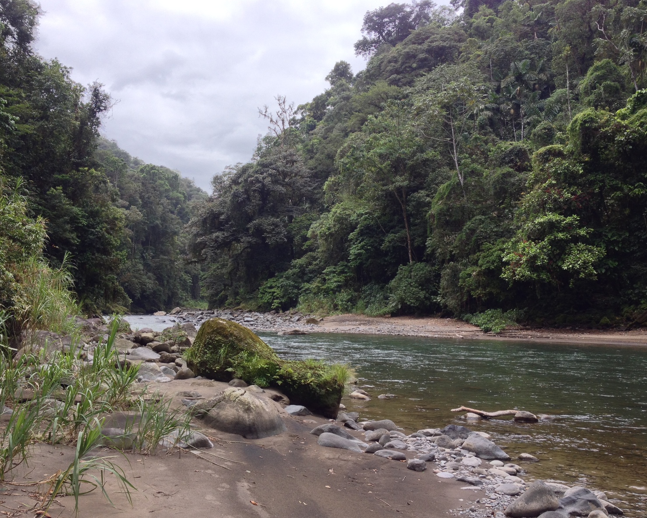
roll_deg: +0.1
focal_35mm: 37
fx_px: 709
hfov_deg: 49.1
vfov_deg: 40.1
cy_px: 259
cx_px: 308
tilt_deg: +1.2
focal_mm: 4.28
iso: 50
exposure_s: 1/569
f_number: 2.4
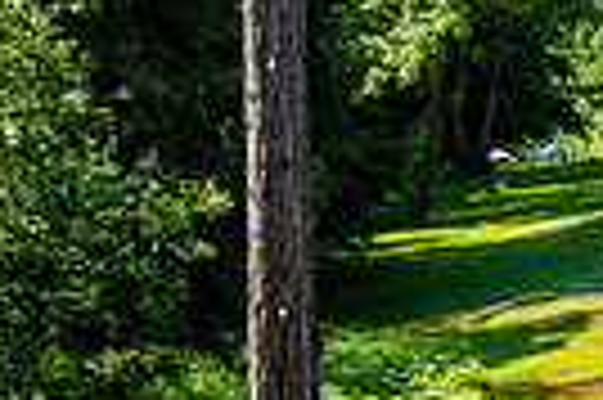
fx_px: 3915
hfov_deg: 8.3
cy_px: -146
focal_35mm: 234
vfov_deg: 5.8
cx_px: 1287
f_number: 8
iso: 400
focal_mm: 54
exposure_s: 1/640
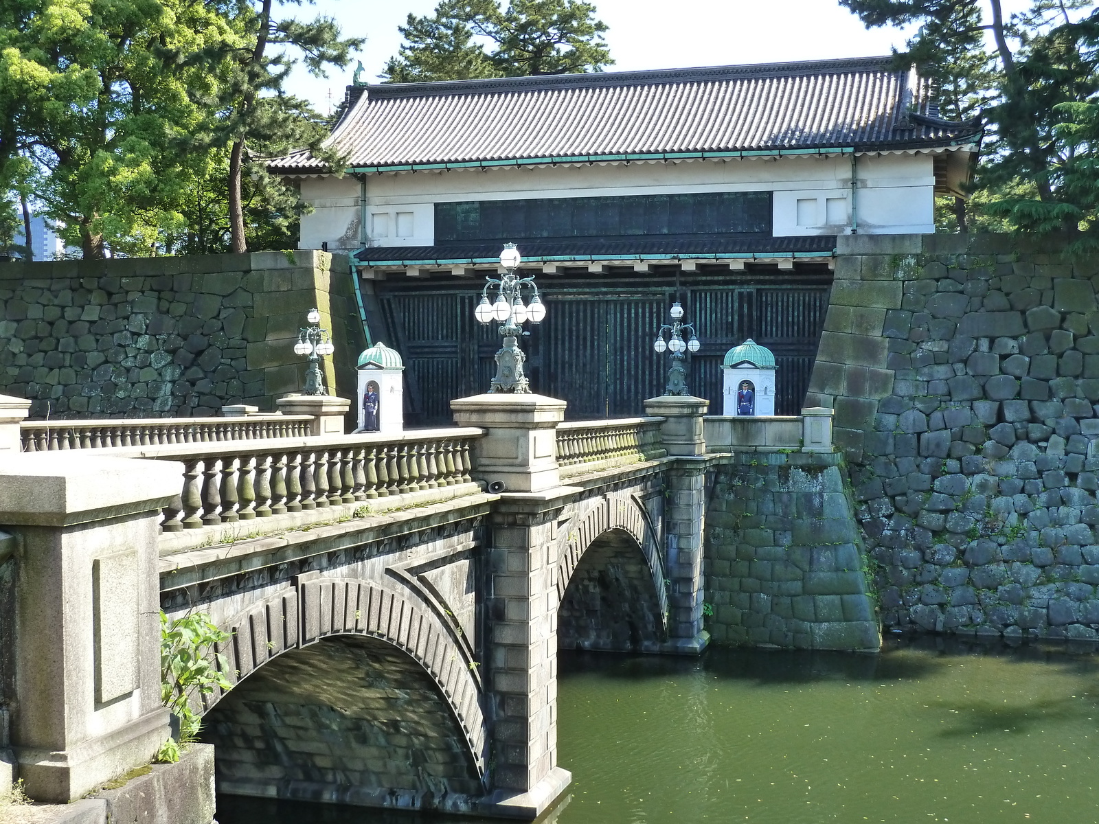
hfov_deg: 42.9
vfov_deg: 32.9
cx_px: 550
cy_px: 412
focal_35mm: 44
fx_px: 1397
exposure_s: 1/160
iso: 200
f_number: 4
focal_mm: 7.3
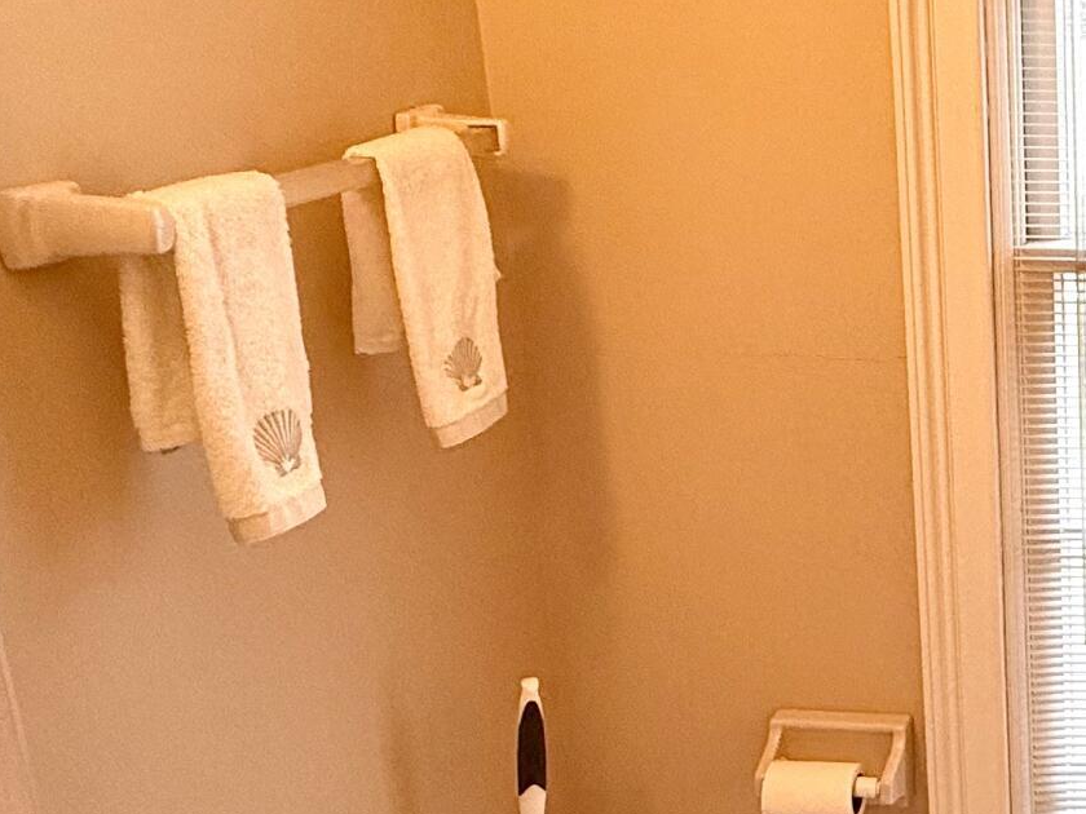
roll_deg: -1.1
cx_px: 1315
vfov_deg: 29.1
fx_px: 1569
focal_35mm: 50
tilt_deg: -15.8
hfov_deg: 31.7
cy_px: 353
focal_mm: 2.22
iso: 64
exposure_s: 1/122
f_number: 2.2
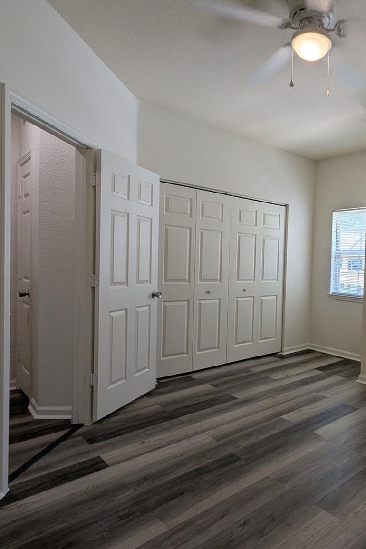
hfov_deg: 50.2
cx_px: 315
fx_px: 351
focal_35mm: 23
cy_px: 277
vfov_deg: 76.1
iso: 49
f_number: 2.2
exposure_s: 1/120
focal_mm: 2.35
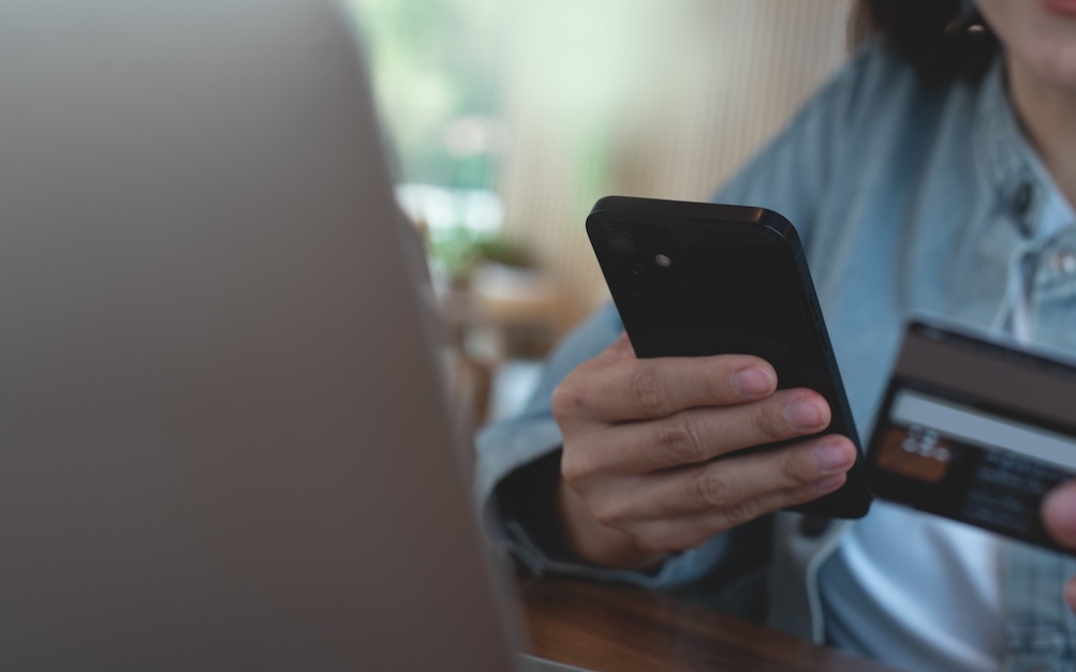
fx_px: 1789
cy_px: 323
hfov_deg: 33.4
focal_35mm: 61
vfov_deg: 21.3
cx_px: 640
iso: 250
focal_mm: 50
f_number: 4
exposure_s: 1/100
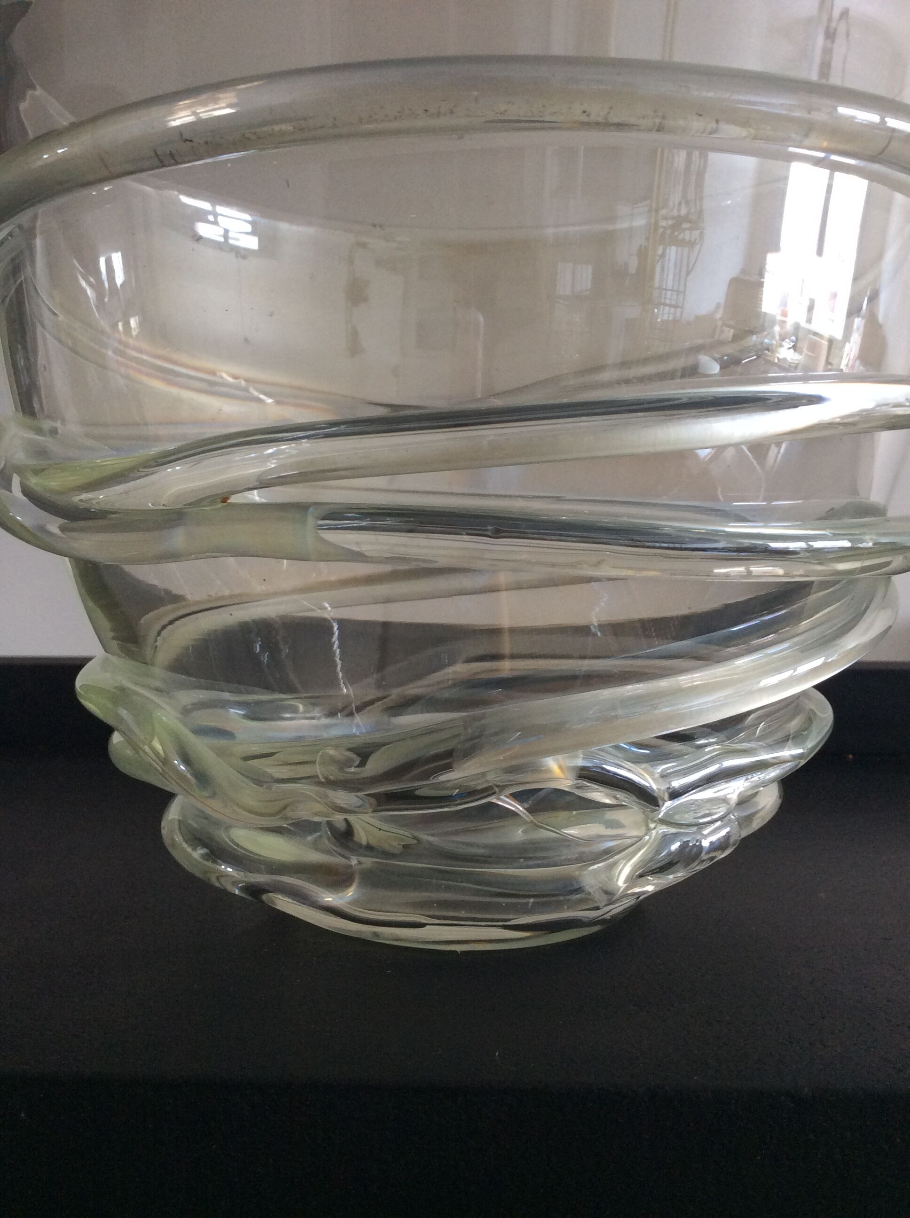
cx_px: 455
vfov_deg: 56.9
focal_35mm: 32
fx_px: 1125
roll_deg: -0.4
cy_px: 609
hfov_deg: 44.1
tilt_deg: -3.9
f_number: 2.4
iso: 80
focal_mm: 3.3
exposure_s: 1/25
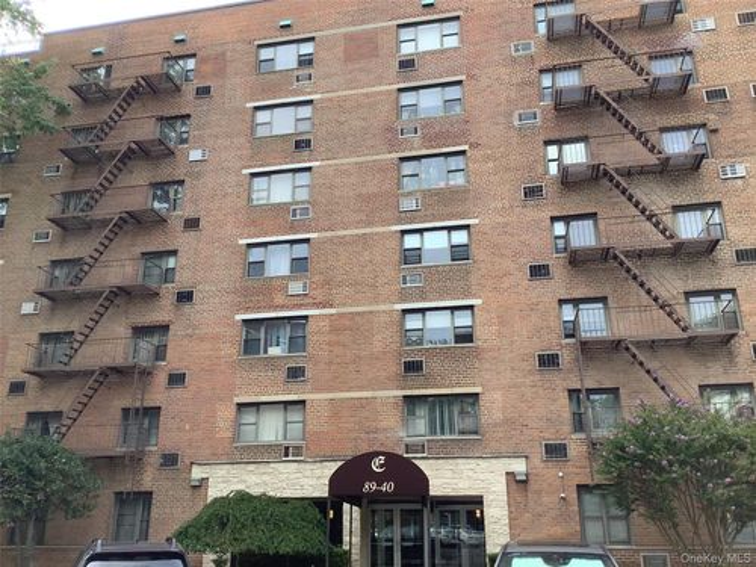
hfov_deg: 58.4
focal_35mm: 31
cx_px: 378
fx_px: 677
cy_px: 284
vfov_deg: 45.4
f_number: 2.4
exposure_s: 1/205
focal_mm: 3.3
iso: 25
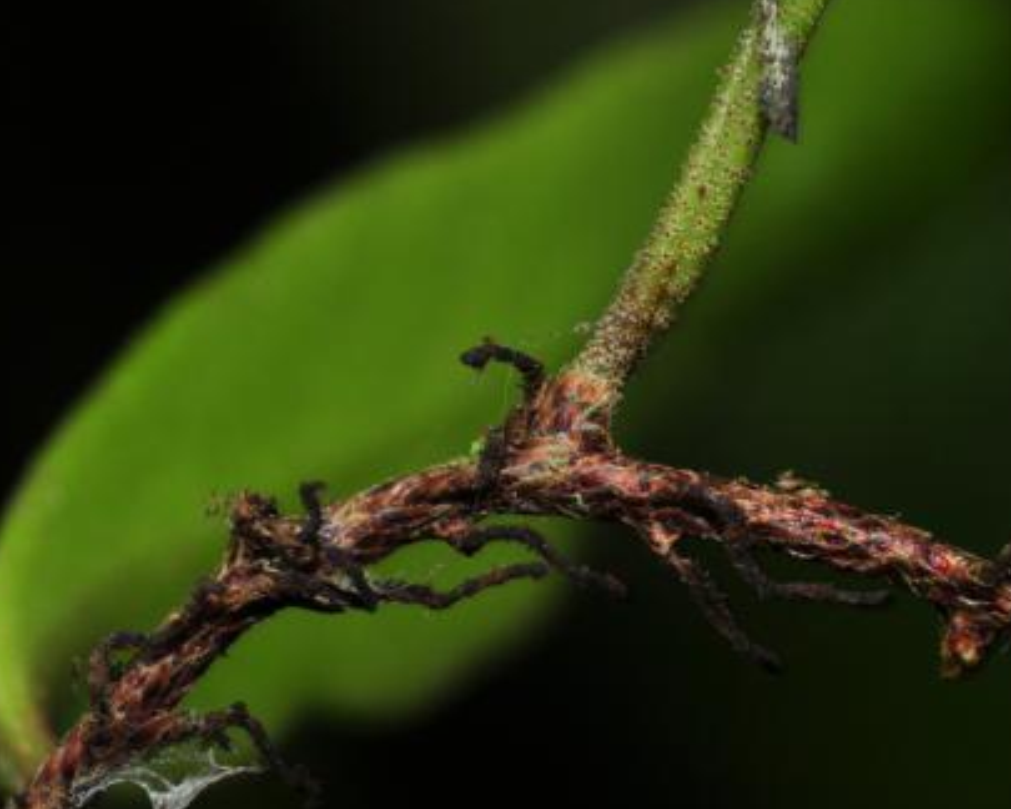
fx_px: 3740
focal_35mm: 125
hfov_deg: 15.4
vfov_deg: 12.3
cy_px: 403
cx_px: 559
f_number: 18
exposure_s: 1/60
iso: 250
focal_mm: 60
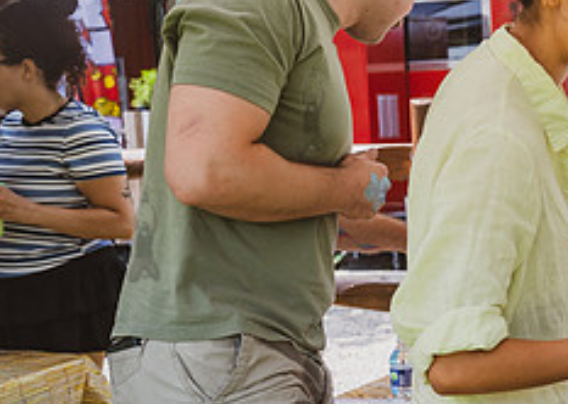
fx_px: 1467
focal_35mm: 91
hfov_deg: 21.0
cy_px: 236
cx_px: 598
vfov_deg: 15.7
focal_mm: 35
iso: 400
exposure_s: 1/800
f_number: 4.5
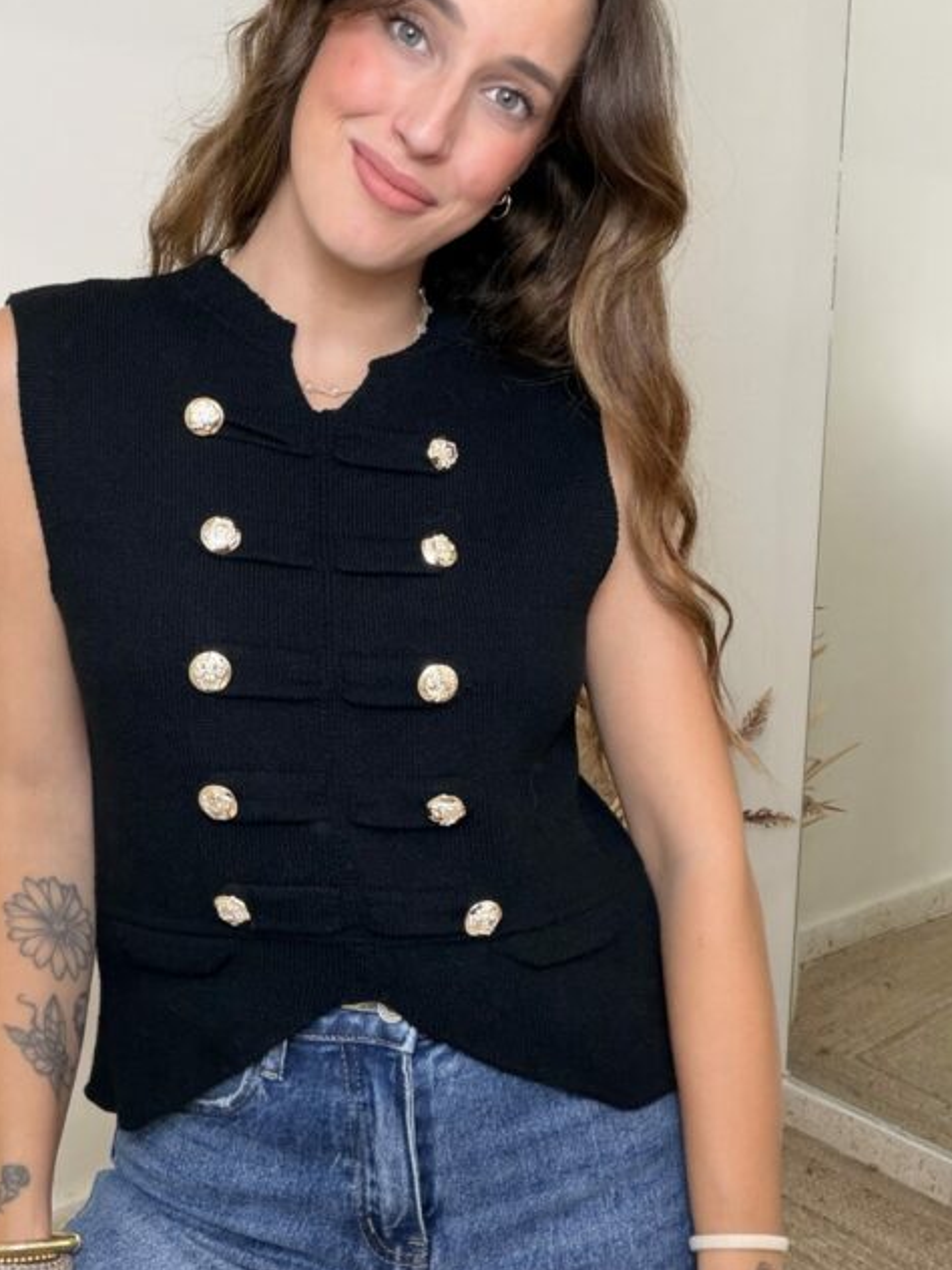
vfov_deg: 49.0
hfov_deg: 37.7
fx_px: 1393
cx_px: 430
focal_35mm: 38
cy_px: 603
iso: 125
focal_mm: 2.71
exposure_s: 1/60
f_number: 1.9
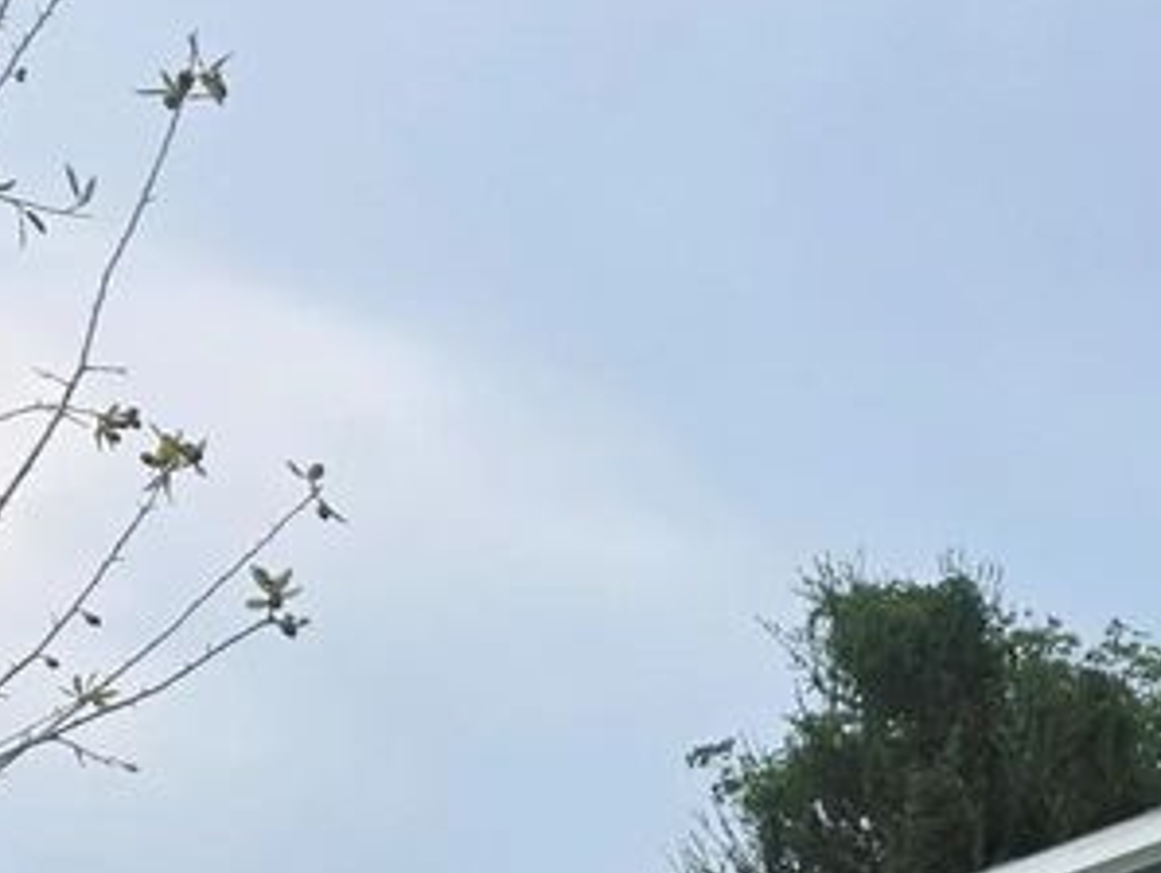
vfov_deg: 16.6
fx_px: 2652
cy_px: 1391
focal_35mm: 79
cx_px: 1570
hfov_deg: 21.9
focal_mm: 6.3
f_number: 1.7
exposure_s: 1/2378
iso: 80
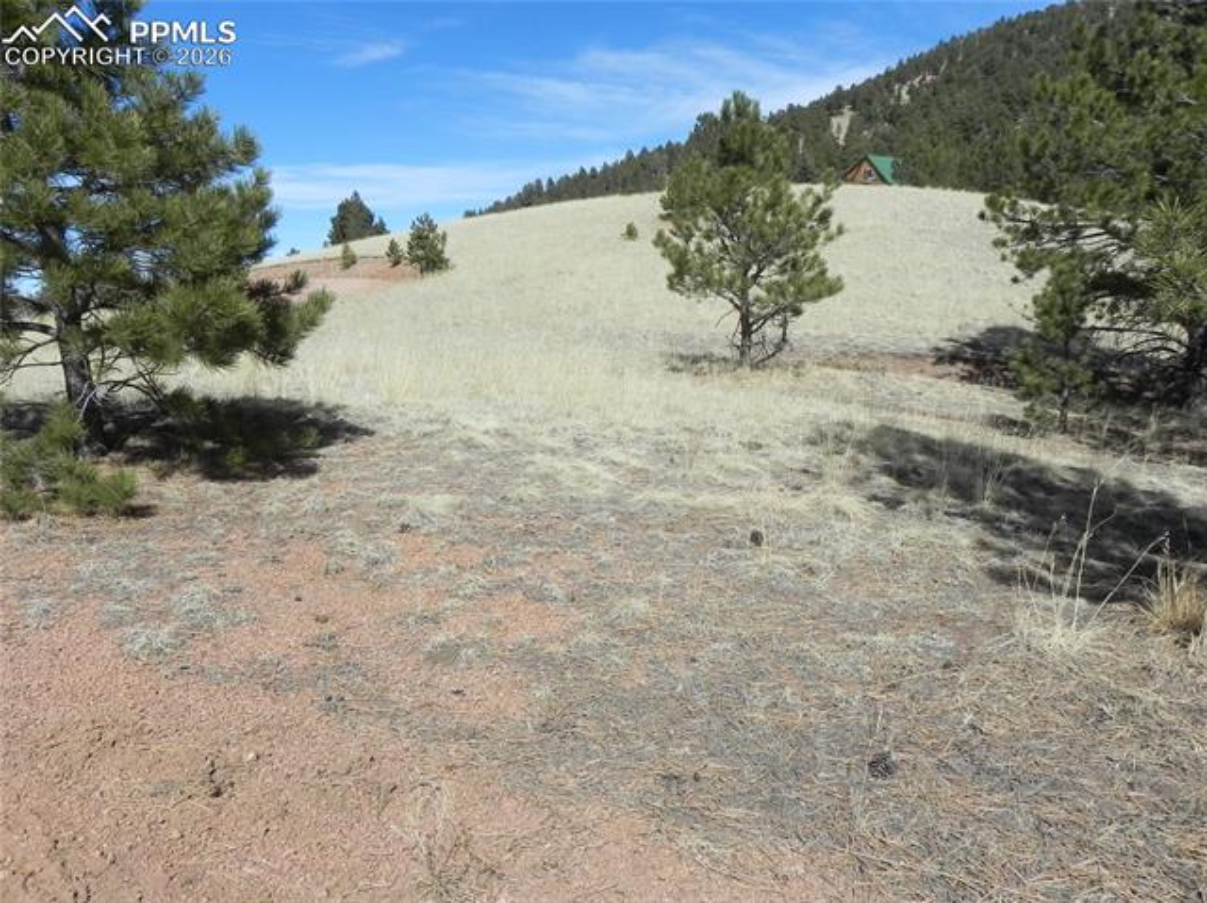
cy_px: 452
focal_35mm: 26
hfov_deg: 67.3
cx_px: 604
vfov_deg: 53.0
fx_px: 906
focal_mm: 4.6
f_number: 8
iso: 160
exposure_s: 1/495
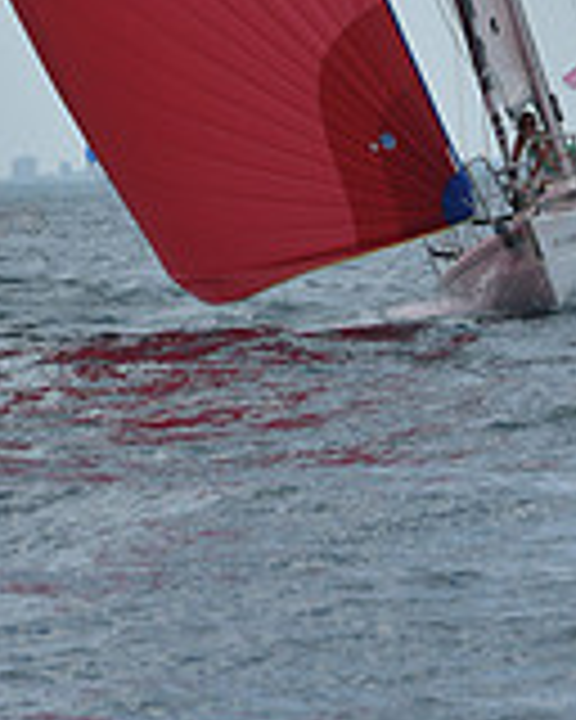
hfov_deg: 3.0
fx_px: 10846
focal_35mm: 509
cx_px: 277
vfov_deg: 3.8
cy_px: -472
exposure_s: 1/1250
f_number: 9
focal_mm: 150
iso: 250
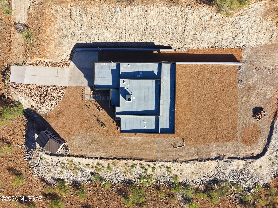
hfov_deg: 71.6
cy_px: 104
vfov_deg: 56.8
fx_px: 193
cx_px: 139
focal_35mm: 24
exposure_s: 1/2500
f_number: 1.8
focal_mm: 8.7
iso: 120
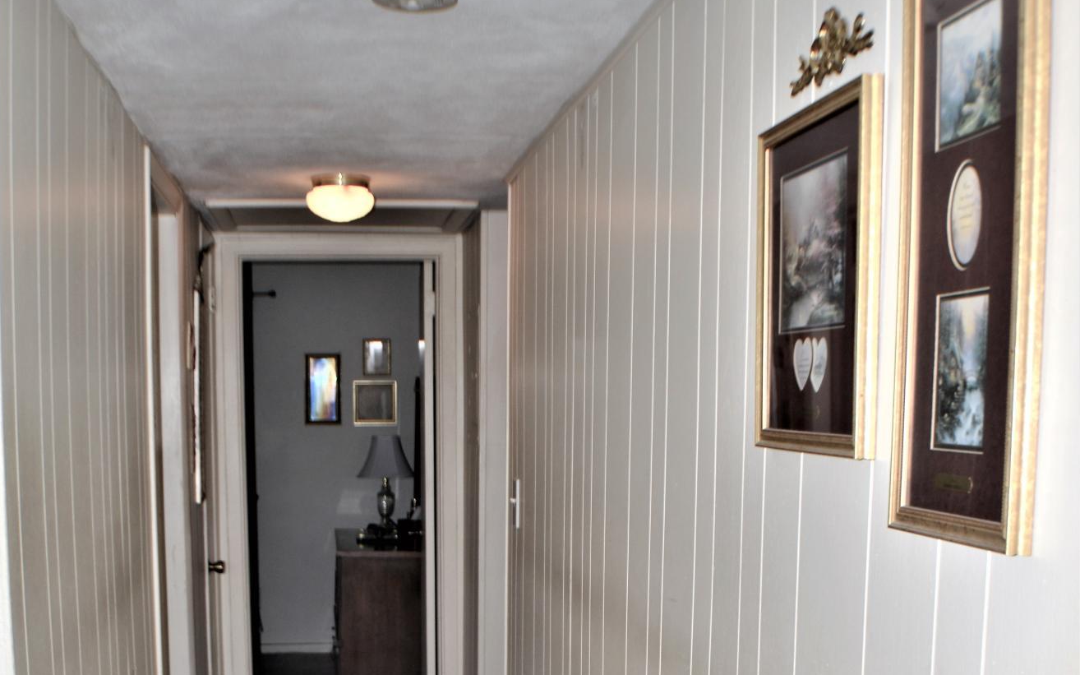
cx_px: 538
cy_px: 698
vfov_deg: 19.4
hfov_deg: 31.5
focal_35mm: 65
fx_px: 1913
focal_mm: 28
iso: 100
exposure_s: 1/60
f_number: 4
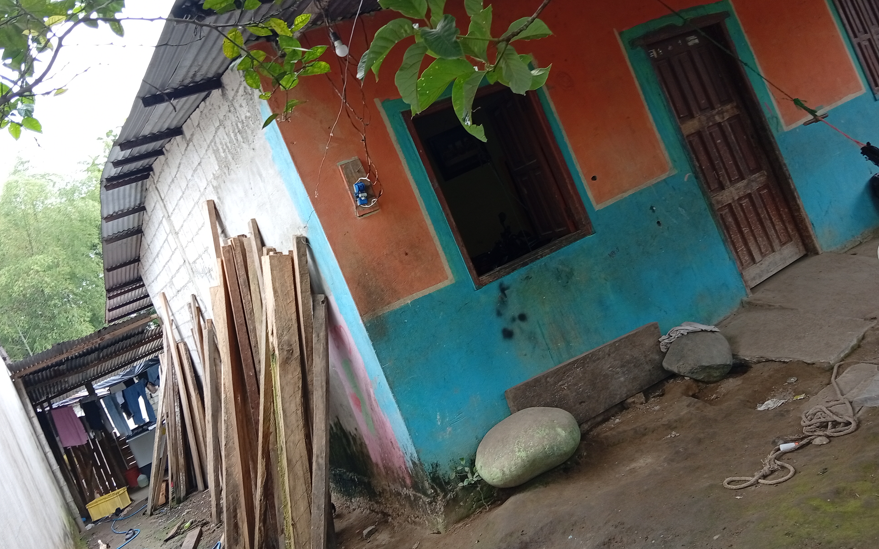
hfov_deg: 64.6
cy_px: 234
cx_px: 429
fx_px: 695
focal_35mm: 29
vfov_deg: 43.0
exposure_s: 1/50
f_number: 1.8
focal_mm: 3.96
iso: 141
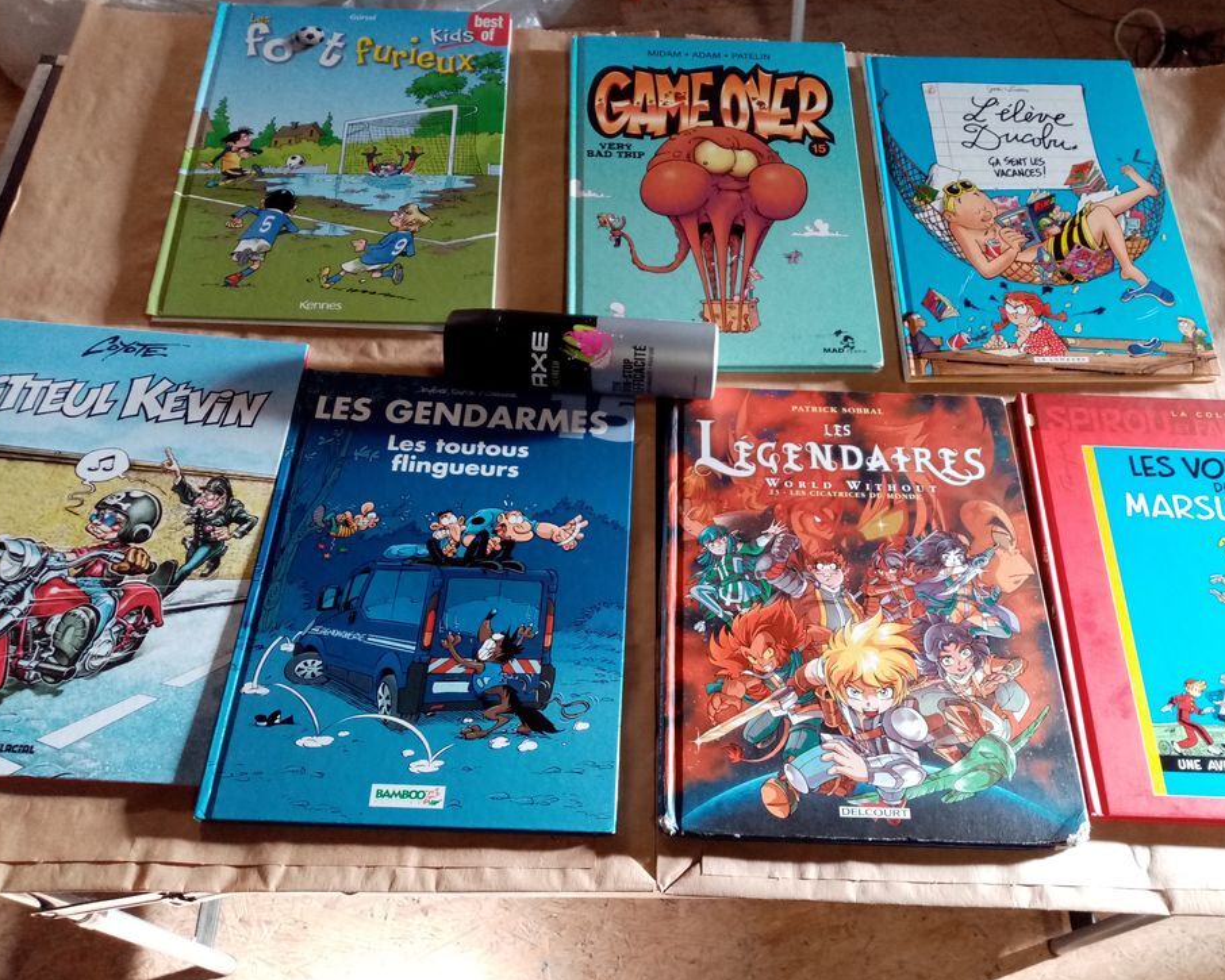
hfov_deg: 62.1
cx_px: 664
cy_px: 497
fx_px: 1015
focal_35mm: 28
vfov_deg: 51.5
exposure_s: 1/33.3
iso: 359
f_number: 1.8
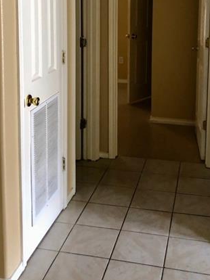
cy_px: 51
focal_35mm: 52
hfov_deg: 28.0
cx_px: 110
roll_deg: -0.7
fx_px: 421
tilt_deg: -8.0
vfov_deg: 35.5
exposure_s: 1/15
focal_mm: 4
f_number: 1.8
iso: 50
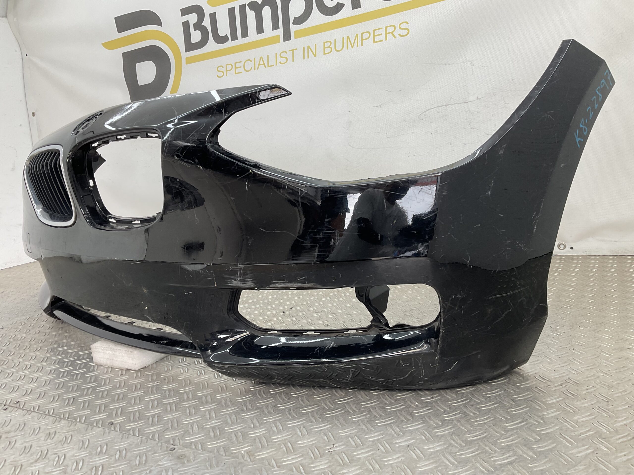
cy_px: 238
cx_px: 317
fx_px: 531
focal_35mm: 29
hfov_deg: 61.7
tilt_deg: -10.3
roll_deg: +5.4
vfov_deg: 48.2
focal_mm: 3
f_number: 1.8
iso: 25
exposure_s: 1/120
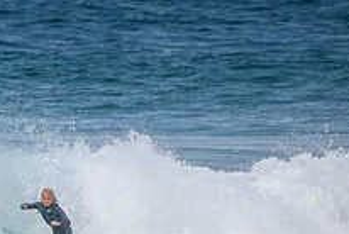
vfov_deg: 0.9
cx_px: 45
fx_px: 14999
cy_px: 263
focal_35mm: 1545
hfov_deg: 1.3
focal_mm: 400
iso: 320
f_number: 5.6
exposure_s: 1/2000
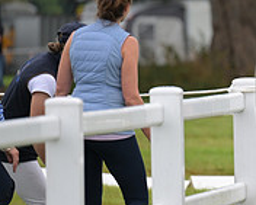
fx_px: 4685
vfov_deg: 2.5
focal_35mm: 618
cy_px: 72
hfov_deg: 3.1
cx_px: 388
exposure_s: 1/1250
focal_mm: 200
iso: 560
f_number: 3.2
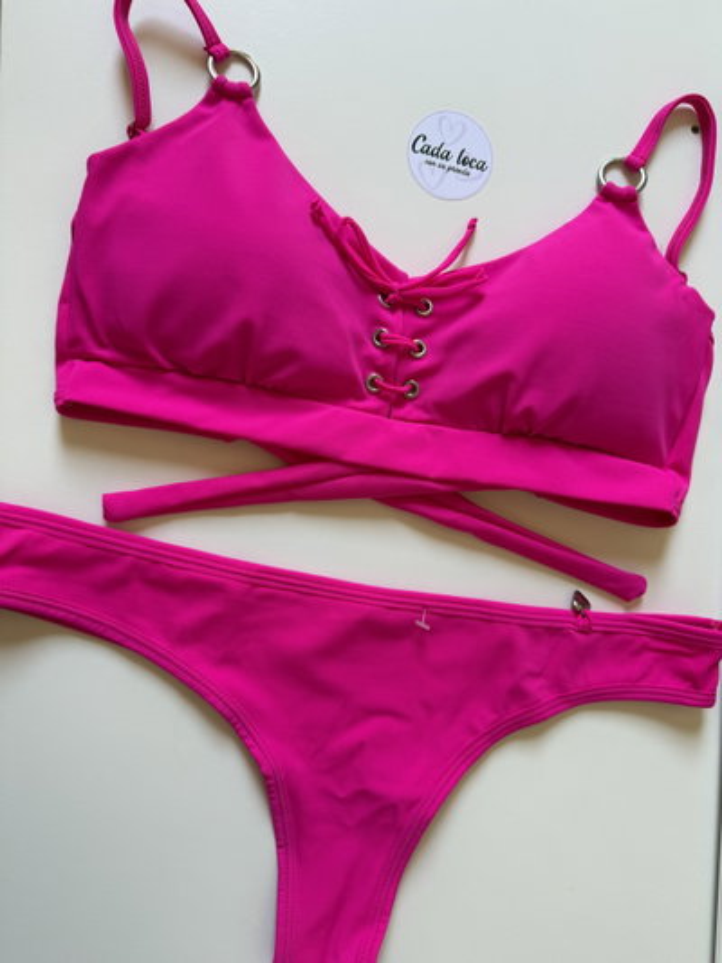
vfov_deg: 71.6
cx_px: 361
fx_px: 667
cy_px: 482
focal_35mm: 24
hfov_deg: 56.8
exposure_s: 1/121
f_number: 1.78
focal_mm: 6.76
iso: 64
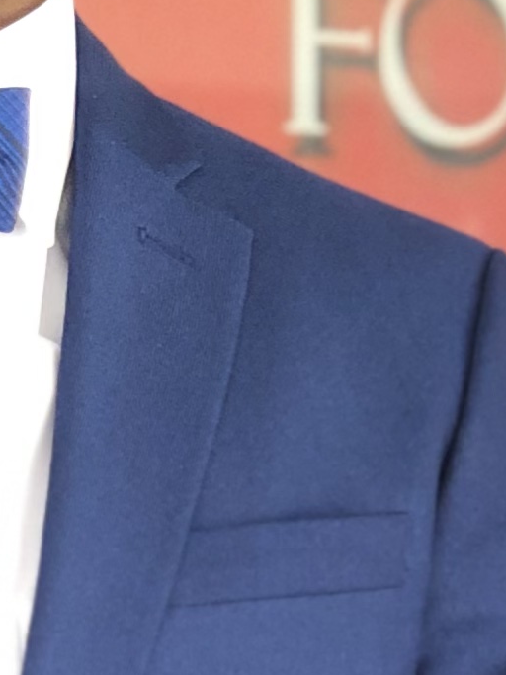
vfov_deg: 6.4
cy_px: 713
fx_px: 5985
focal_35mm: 307
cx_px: 109
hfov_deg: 4.8
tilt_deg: +2.3
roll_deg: +0.4
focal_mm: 6
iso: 50
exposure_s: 1/60
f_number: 2.4
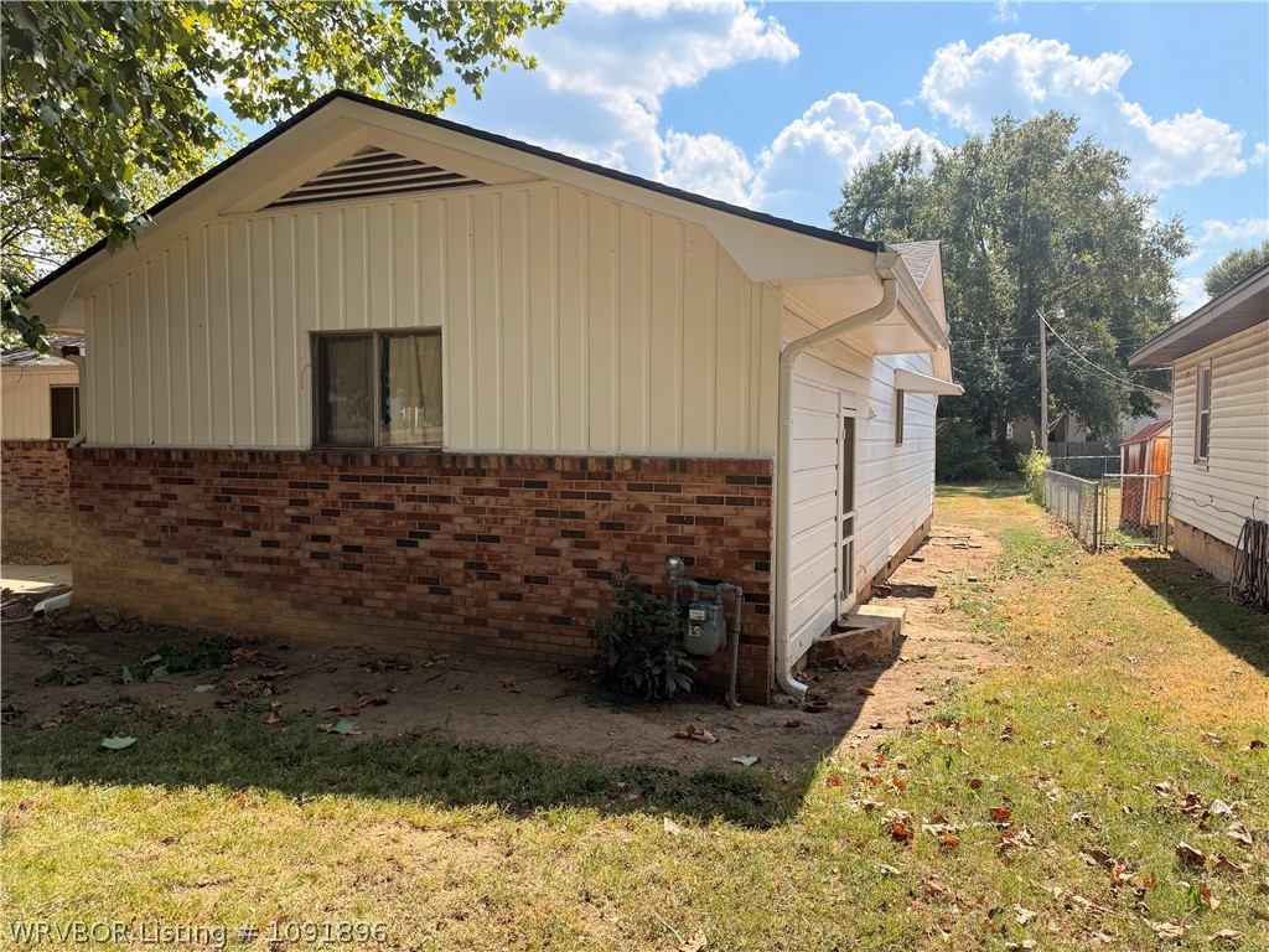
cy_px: 476
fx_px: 880
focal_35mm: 24
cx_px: 634
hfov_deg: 71.6
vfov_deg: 56.8
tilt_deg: -0.9
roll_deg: -0.4
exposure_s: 1/2445
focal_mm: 6.76
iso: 100
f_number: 1.78
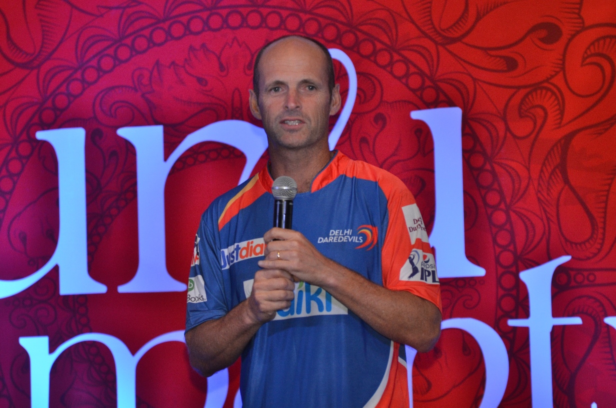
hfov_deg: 7.6
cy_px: 204
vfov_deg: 5.1
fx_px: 4610
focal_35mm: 270
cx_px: 308
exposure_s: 1/250
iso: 800
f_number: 3.5
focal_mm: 180
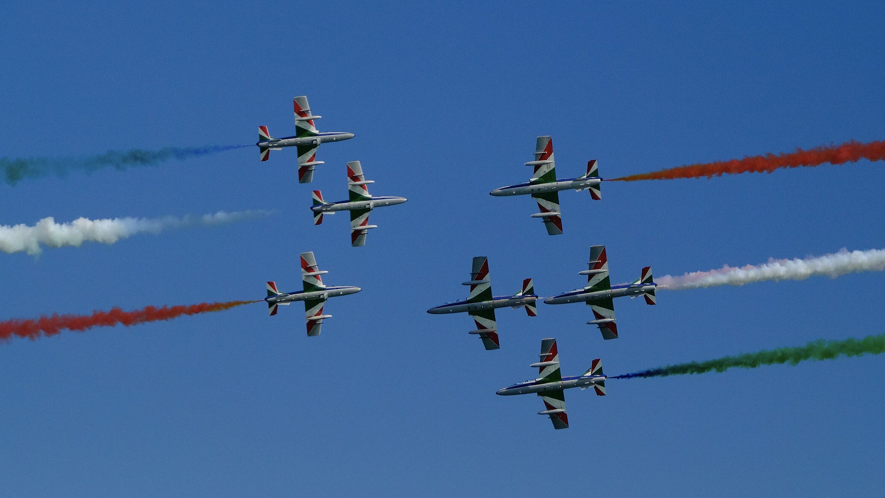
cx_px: 443
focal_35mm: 129
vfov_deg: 9.4
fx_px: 3027
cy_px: 273
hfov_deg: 16.6
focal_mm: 80
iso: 800
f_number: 4
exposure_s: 1/6400
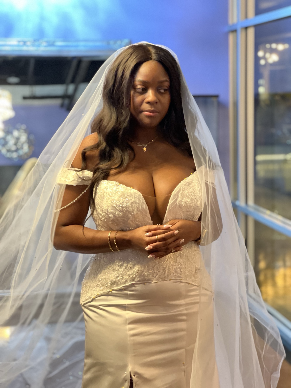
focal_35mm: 77
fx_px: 863
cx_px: 146
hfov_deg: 19.1
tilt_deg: -6.6
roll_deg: +1.5
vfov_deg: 25.3
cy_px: 194
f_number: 2.8
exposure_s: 1/24
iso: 500
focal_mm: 9
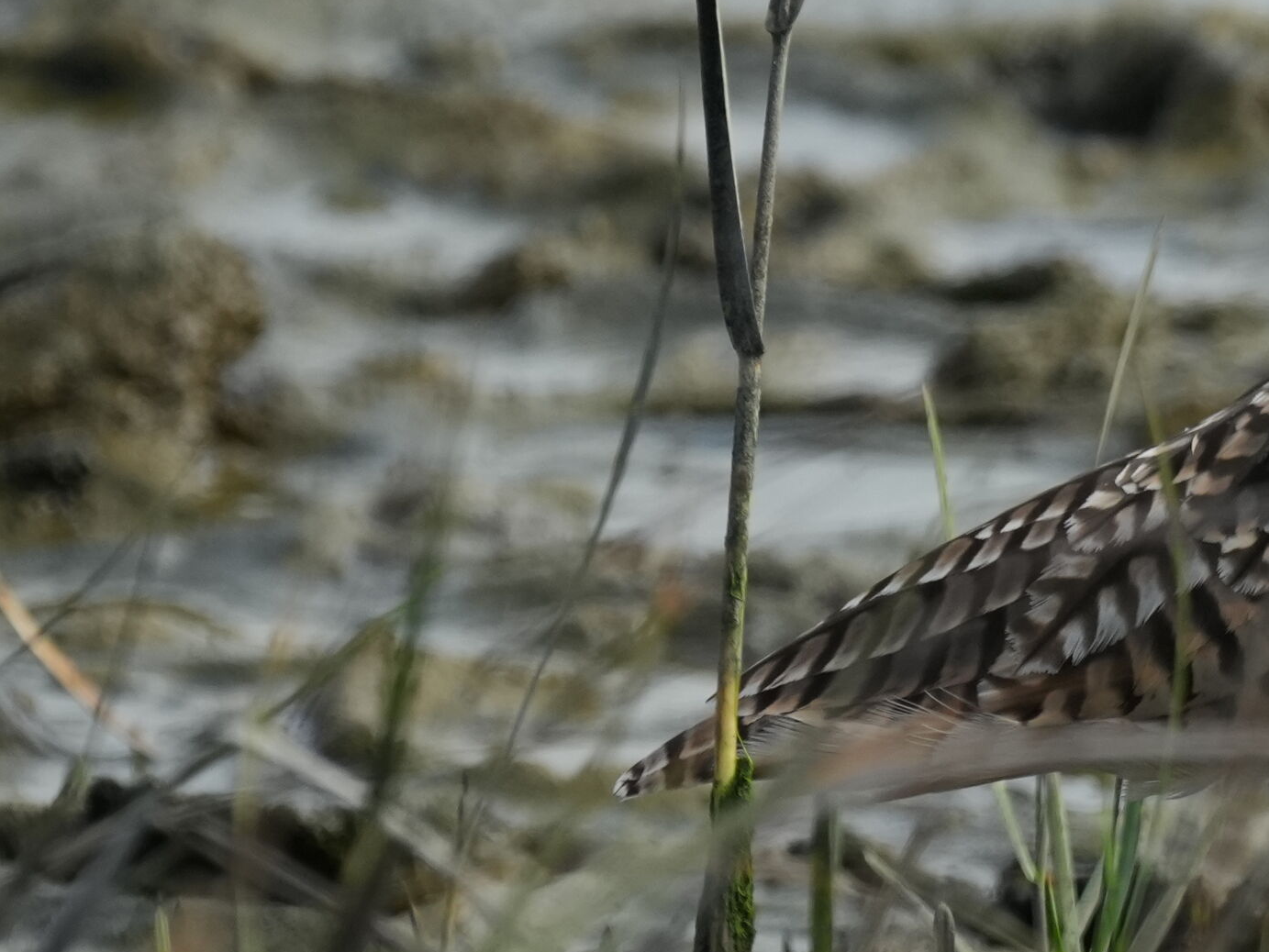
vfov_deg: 0.6
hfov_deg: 0.8
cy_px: 239
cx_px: 1834
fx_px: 92479
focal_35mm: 2522
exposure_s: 1/1000
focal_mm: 560
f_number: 6.3
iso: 500
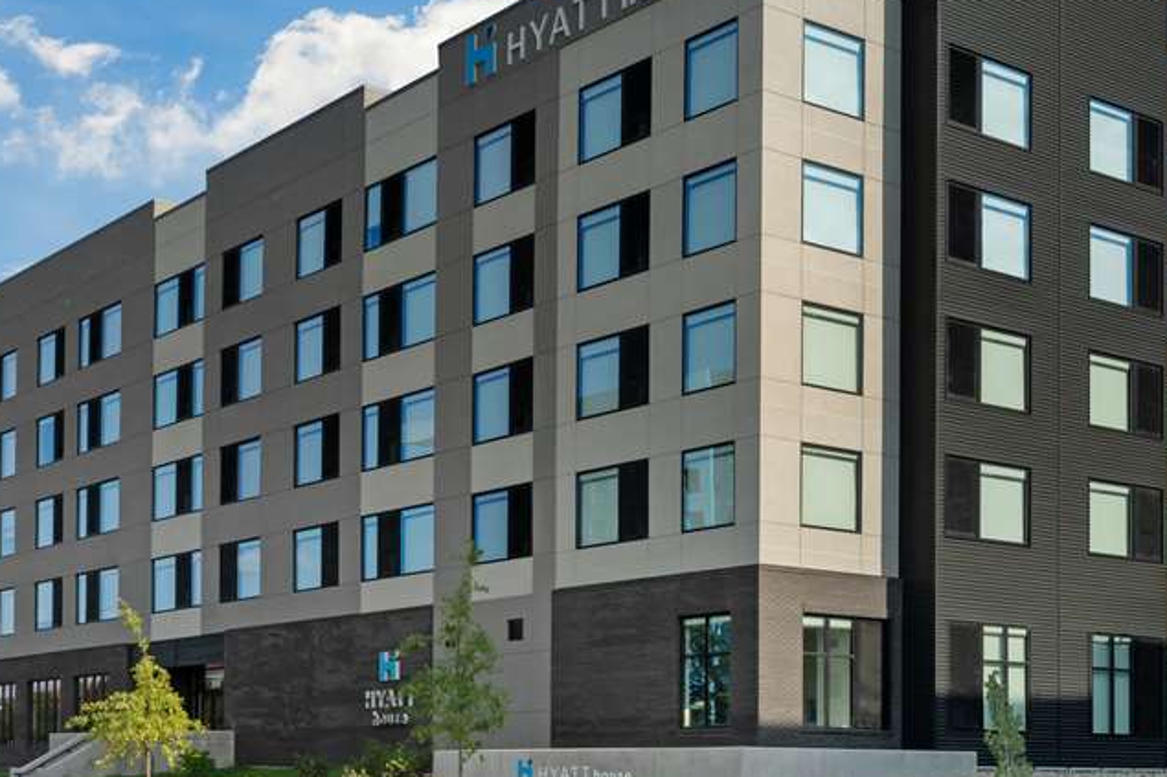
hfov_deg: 34.2
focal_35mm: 58
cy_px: 309
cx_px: 767
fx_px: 1880
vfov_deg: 23.3
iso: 500
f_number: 11
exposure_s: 1/320
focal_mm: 24
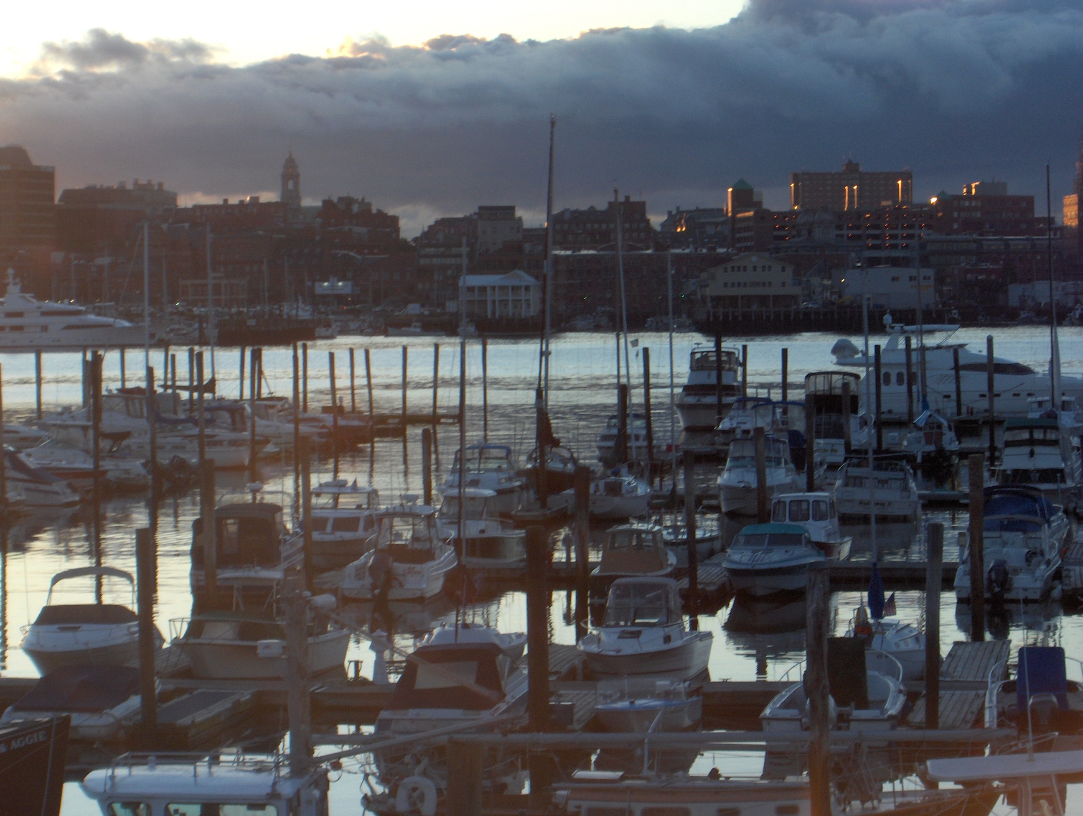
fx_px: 3666
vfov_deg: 12.7
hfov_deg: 16.8
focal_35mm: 117
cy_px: 408
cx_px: 542
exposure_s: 1/70.9
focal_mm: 24
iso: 200
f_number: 4.9
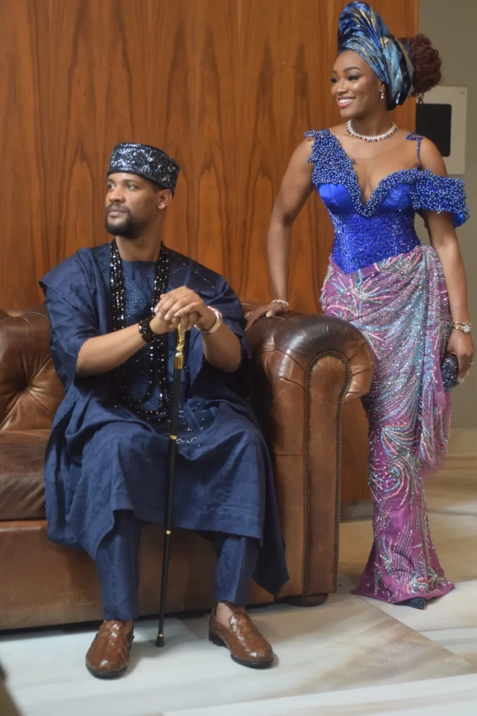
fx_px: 1491
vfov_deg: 27.0
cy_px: 358
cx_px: 238
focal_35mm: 75
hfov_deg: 18.2
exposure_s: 1/160
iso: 800
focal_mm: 50
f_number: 2.2
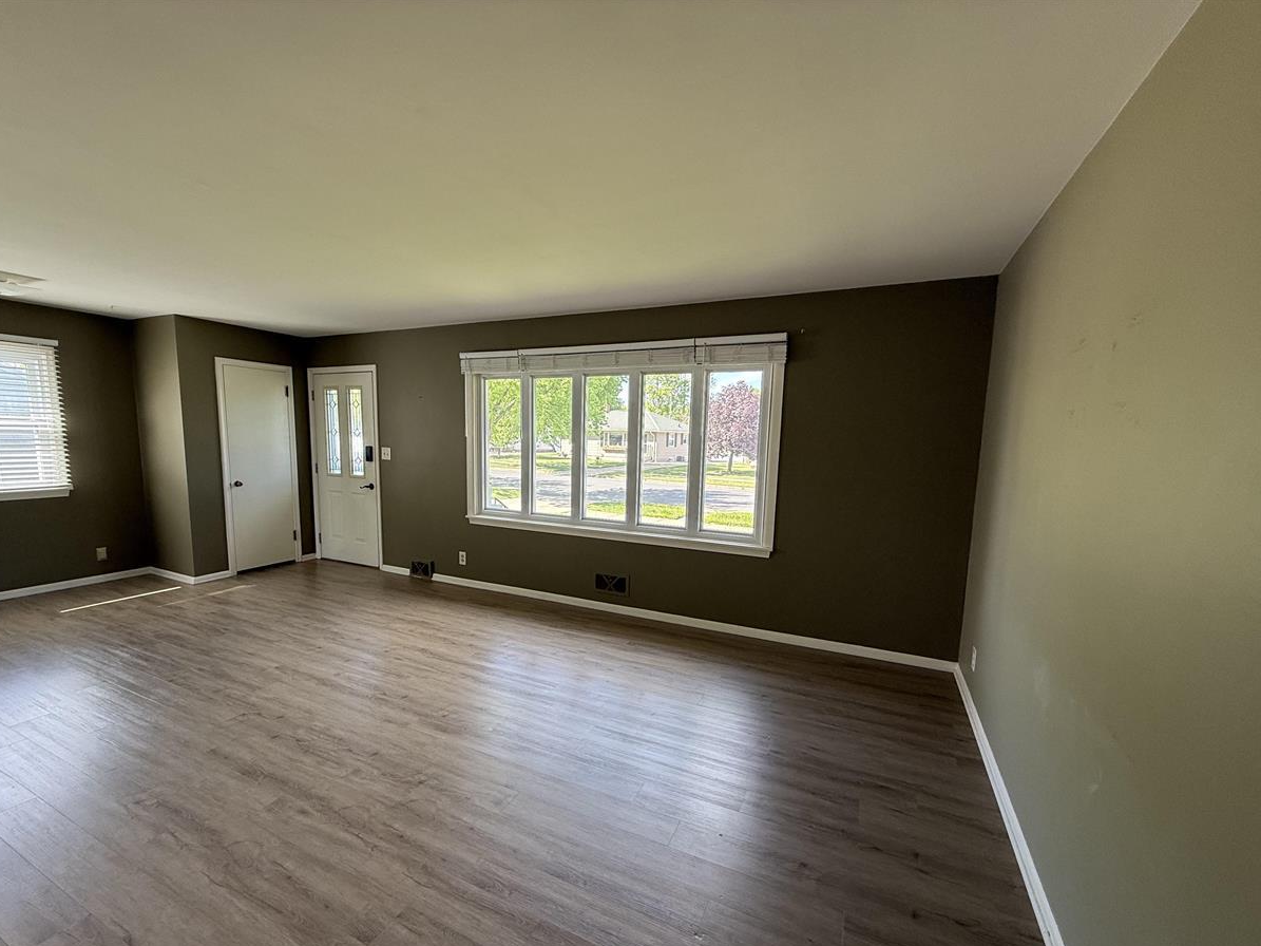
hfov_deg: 98.1
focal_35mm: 15
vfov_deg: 81.6
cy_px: 504
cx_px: 611
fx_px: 546
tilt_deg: -7.2
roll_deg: -2.1
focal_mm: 2.22
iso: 64
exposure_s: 1/104
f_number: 2.2
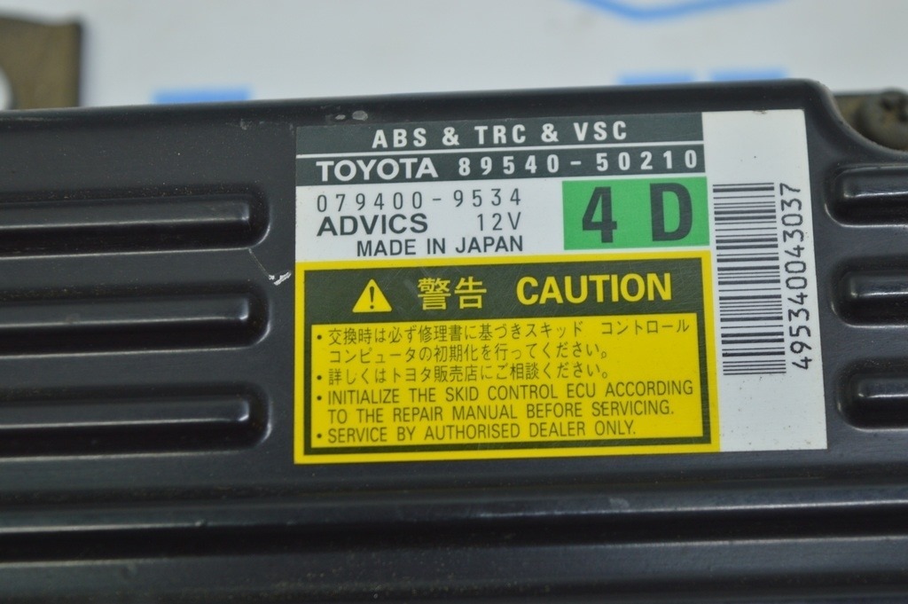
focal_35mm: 82
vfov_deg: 16.5
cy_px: 302
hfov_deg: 24.6
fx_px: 2079
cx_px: 454
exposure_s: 1/50
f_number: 5.6
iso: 400
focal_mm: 55
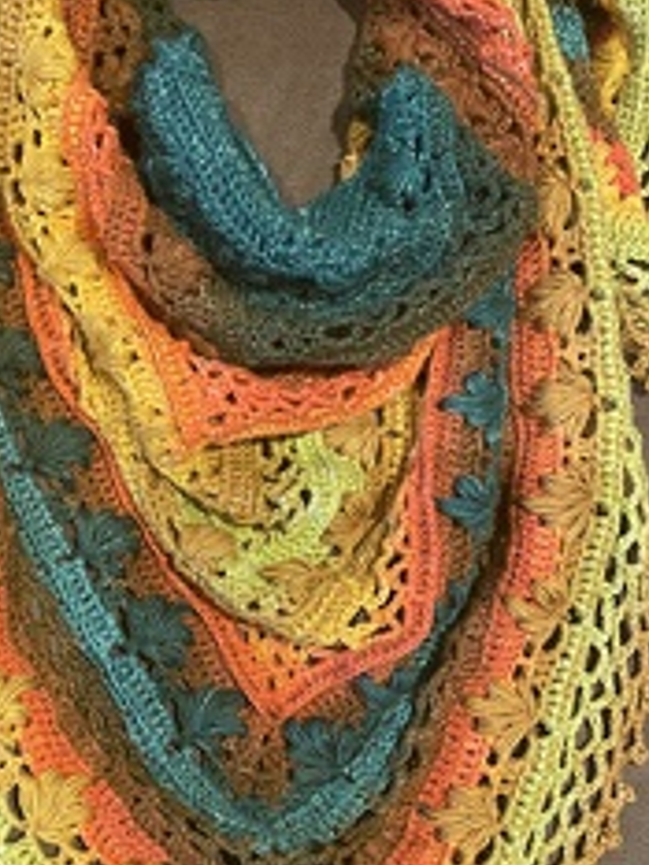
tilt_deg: -77.0
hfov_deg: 27.6
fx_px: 1299
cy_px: 471
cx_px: 156
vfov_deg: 36.8
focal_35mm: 52
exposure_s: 1/59
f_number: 1.6
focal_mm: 4.2
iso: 320
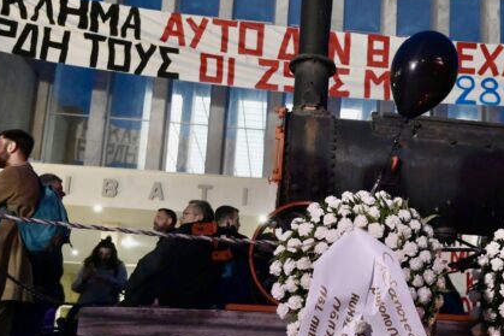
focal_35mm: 44
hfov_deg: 41.8
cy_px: 217
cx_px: 429
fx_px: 616
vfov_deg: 30.3
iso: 4000
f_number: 4
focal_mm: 24
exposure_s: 1/50
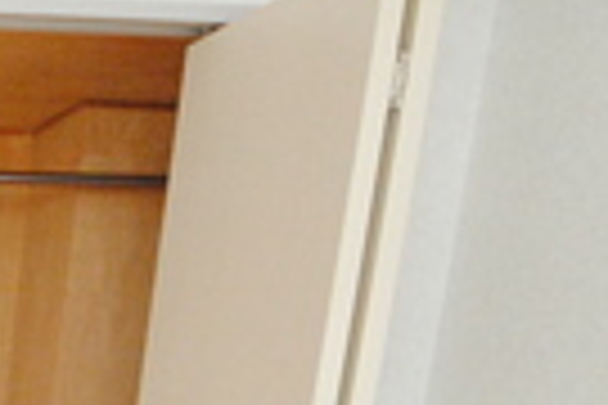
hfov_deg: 25.8
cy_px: 612
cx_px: -311
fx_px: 963
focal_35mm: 57
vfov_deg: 20.3
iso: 1600
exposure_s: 1/30
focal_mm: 8
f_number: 4.5
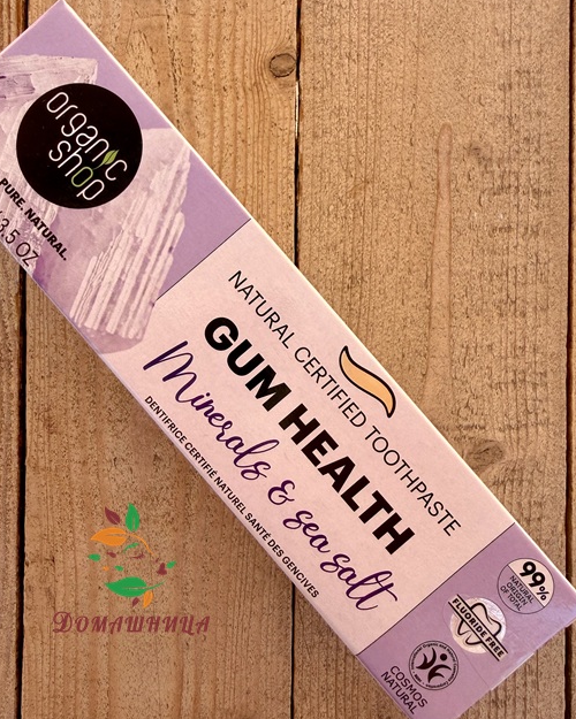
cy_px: 373
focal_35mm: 30
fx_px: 639
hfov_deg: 48.3
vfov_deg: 58.8
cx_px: 245
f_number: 2.2
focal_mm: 2.22
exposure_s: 1/502
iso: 50
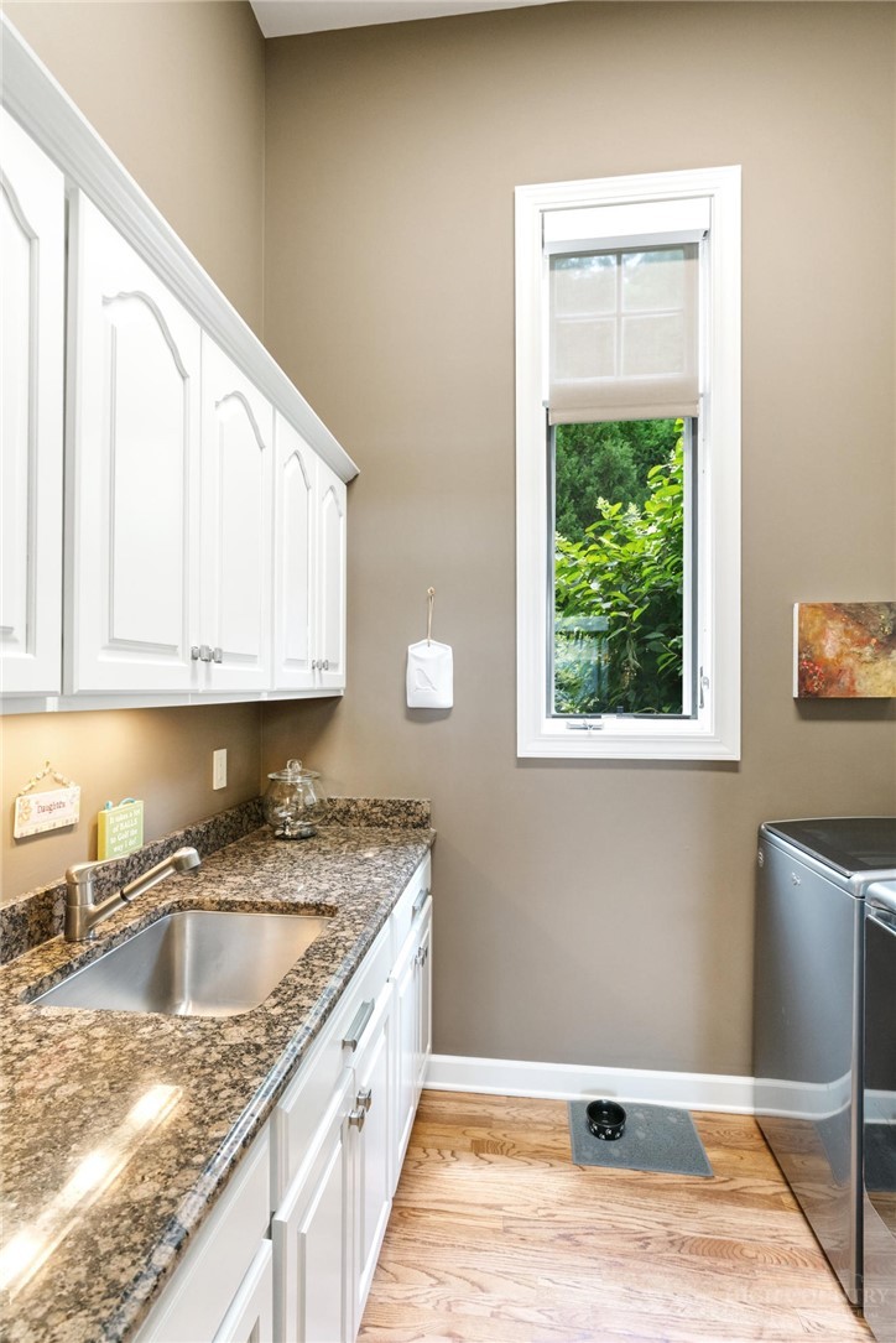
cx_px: 448
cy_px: 672
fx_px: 672
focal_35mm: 18
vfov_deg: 90.0
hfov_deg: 67.4
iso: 6400
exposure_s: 1/25
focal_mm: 18
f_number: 6.3
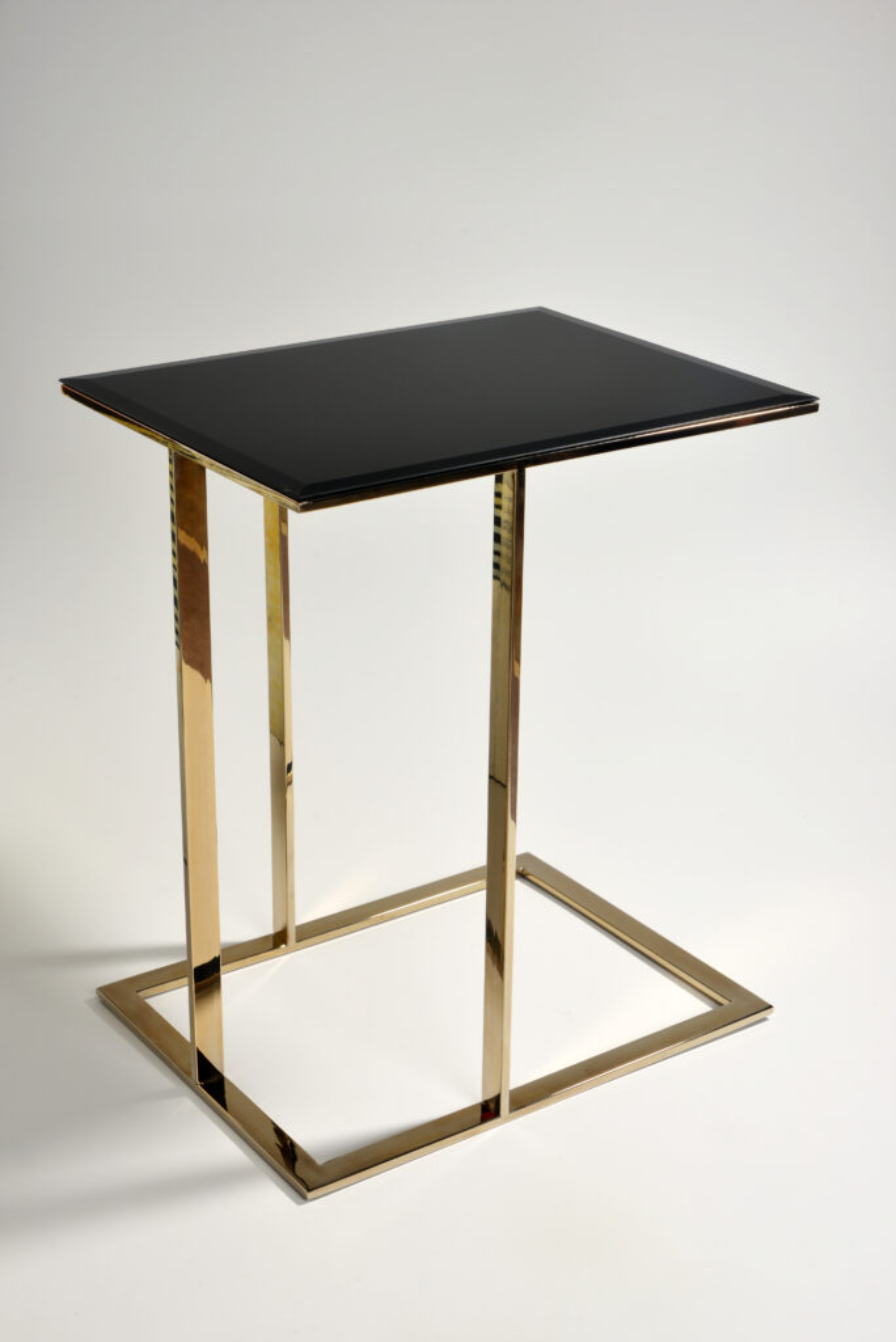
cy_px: 671
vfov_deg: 34.5
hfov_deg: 23.4
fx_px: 2162
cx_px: 448
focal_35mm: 58
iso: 100
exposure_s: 1/125
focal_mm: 58
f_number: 14
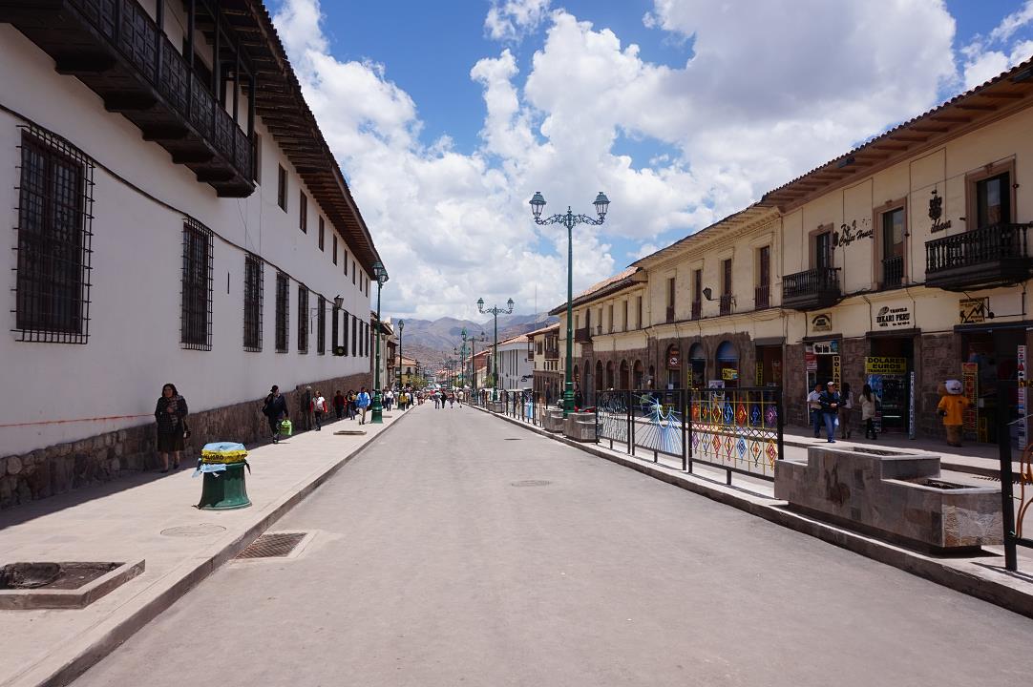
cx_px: 516
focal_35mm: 24
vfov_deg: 53.1
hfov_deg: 73.8
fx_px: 688
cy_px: 344
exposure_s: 1/125
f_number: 14
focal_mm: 16
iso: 100
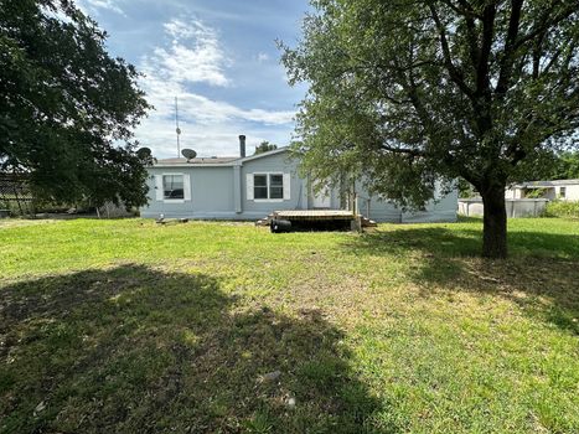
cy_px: 213
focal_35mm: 15
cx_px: 307
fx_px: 251
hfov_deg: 98.1
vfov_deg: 81.7
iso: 40
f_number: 2.2
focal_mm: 2.22
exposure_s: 1/1335
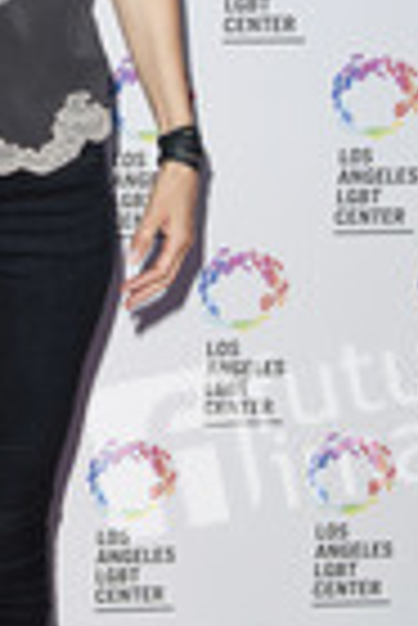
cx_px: -88
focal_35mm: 109
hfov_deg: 12.3
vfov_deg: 18.7
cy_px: 207
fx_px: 1894
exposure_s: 1/320
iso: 400
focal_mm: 38
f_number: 4
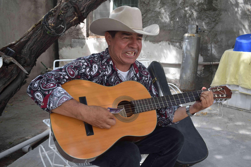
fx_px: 241
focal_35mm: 34
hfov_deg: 55.1
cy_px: 84
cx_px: 126
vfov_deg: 38.4
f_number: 5.6
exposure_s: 1/250
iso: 320
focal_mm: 23
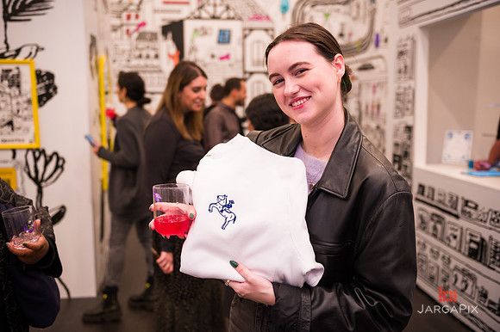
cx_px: 250
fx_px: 500
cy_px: 166
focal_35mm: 36
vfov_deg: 36.8
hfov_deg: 53.2
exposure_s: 1/200
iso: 1600
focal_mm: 36
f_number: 3.2
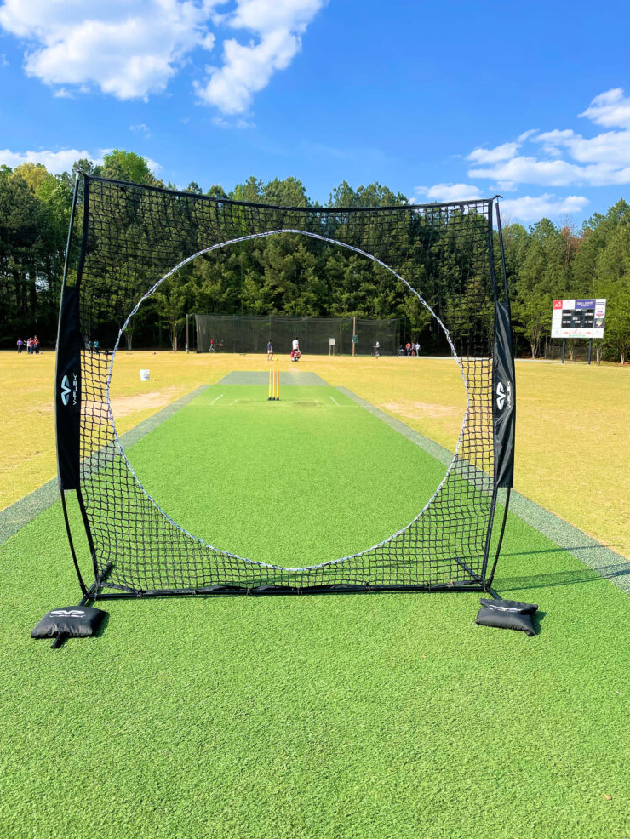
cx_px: 310
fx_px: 655
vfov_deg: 65.3
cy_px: 431
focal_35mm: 27
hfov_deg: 51.4
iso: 32
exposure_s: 1/2506
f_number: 1.6
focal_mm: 4.2
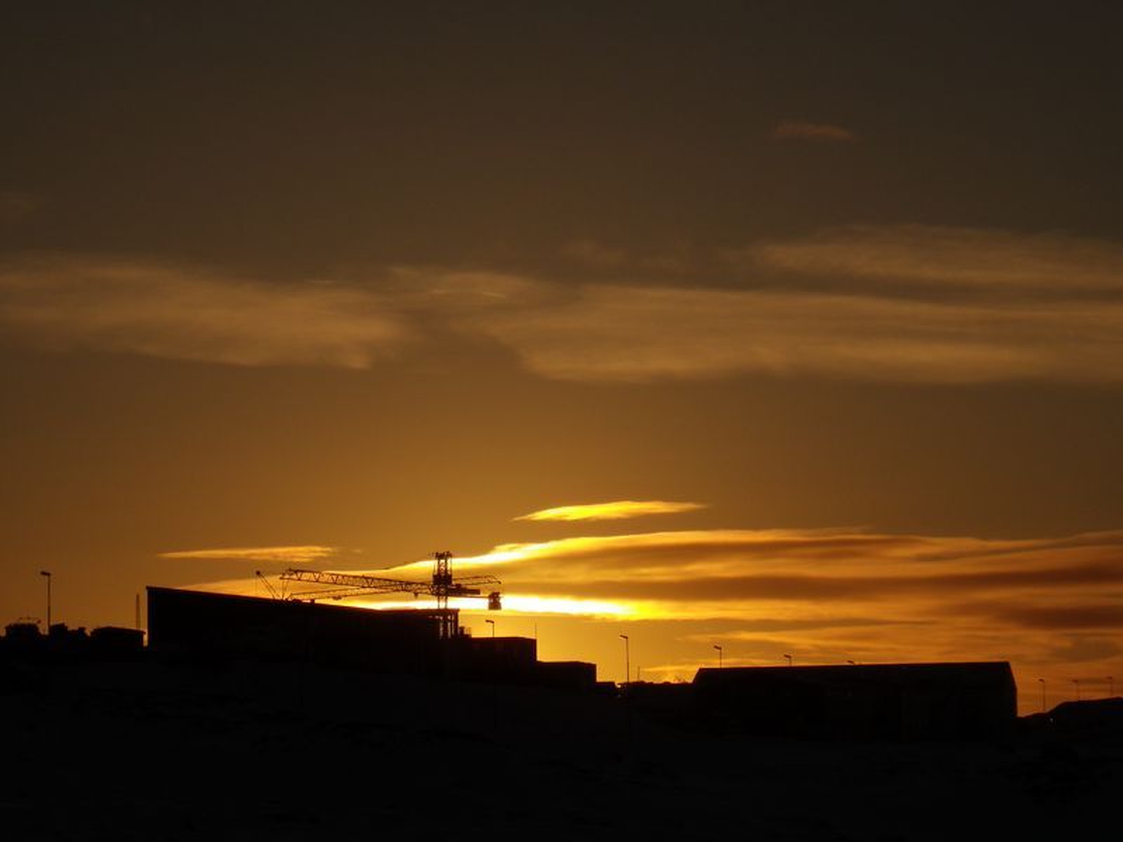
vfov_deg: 10.6
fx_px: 4542
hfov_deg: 14.1
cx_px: 562
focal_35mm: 140
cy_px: 421
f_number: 6.6
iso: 125
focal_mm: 25
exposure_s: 1/3200
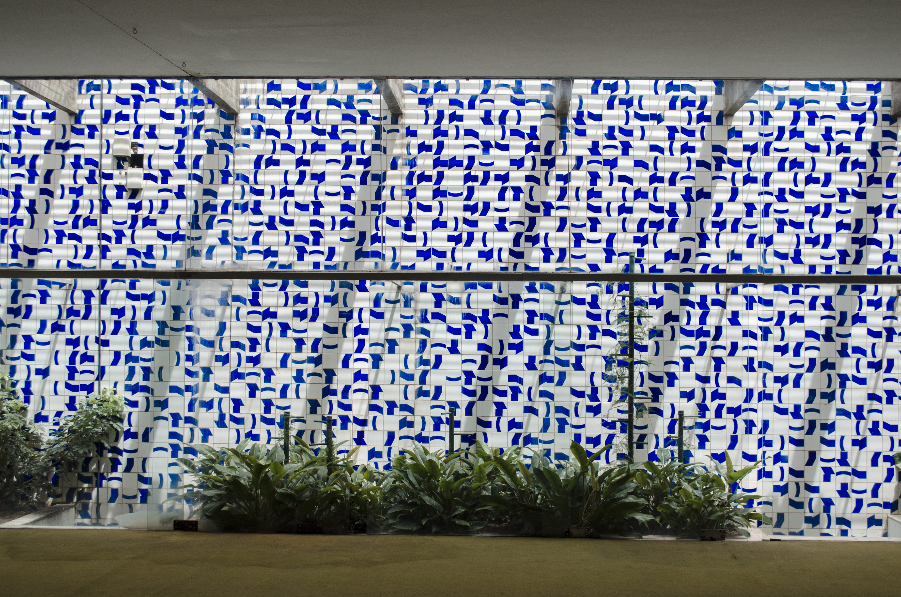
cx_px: 450
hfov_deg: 41.2
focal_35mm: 48
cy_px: 298
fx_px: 1199
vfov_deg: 28.0
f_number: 7.1
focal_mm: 32
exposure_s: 1/200
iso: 200
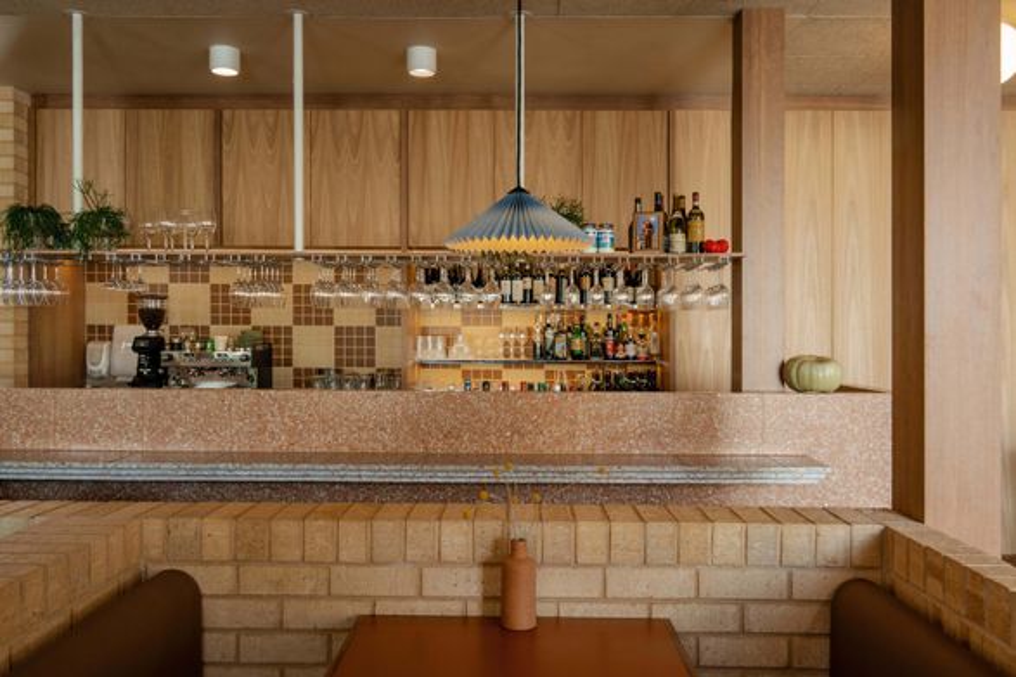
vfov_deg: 42.3
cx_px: 508
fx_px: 875
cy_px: 338
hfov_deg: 60.3
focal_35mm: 31
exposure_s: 1/10
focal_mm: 31
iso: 800
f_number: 14
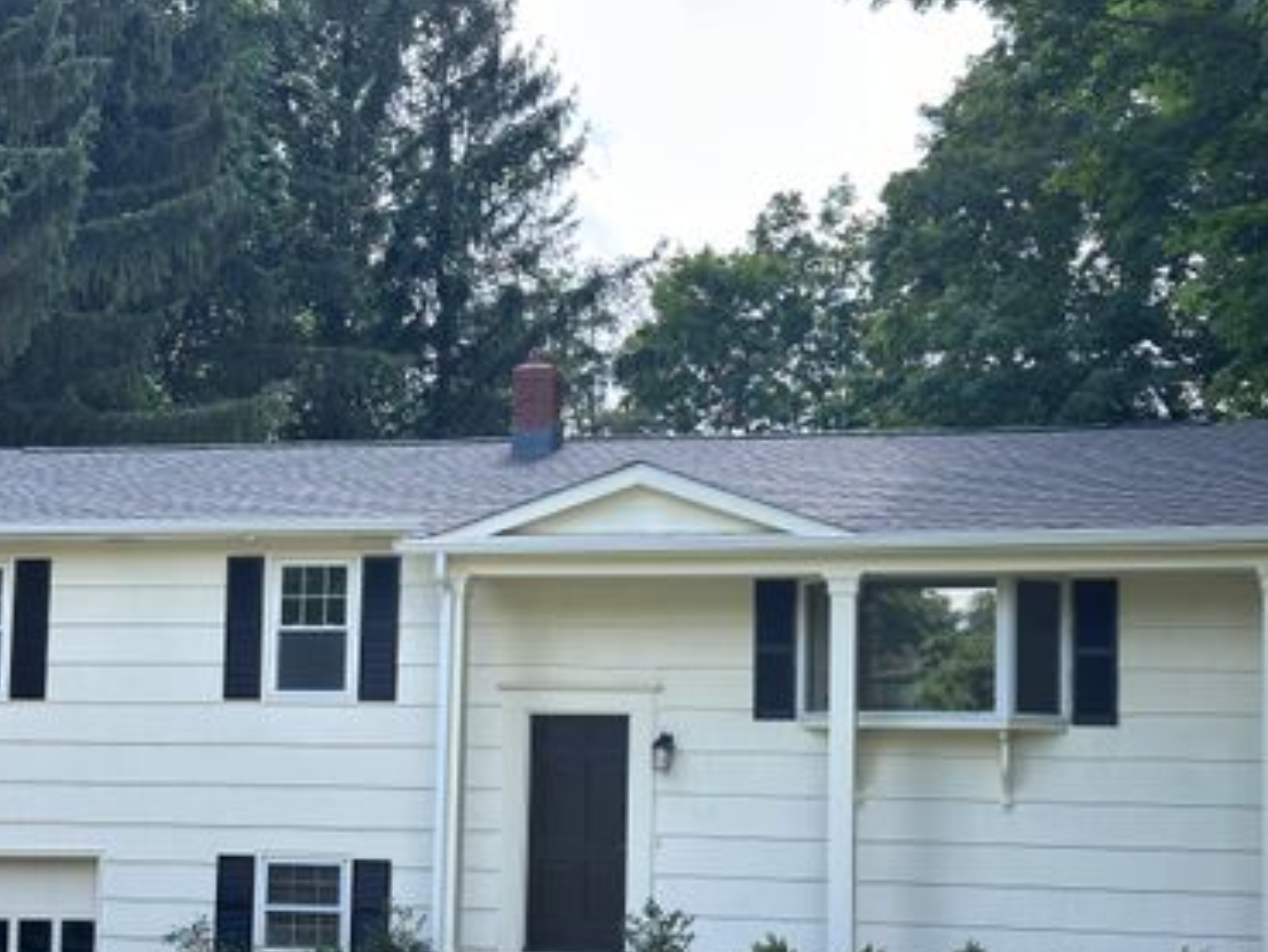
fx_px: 2382
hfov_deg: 29.8
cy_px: 624
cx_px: 536
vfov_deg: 22.5
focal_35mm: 65
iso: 64
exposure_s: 1/756
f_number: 1.78
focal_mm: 6.86
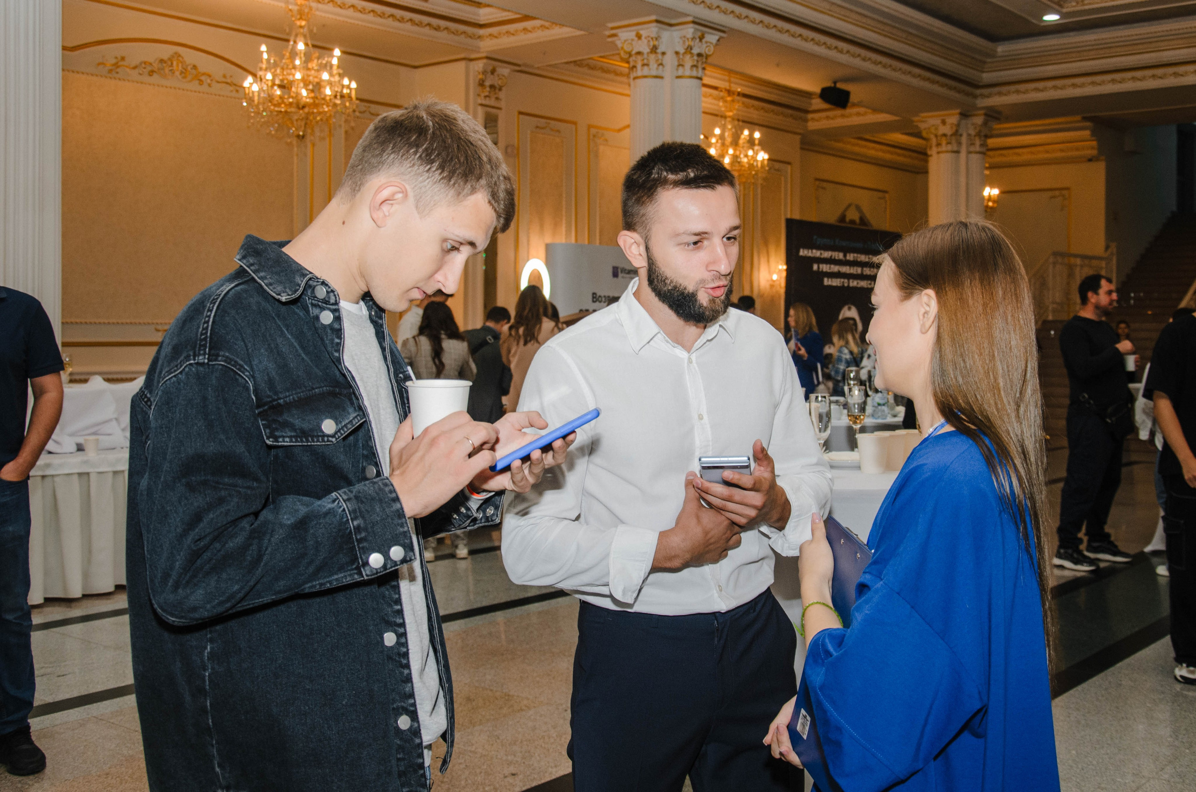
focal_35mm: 42
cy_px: 329
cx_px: 656
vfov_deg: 31.5
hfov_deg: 46.2
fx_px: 1400
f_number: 3.8
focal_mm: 24
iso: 320
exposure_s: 1/125
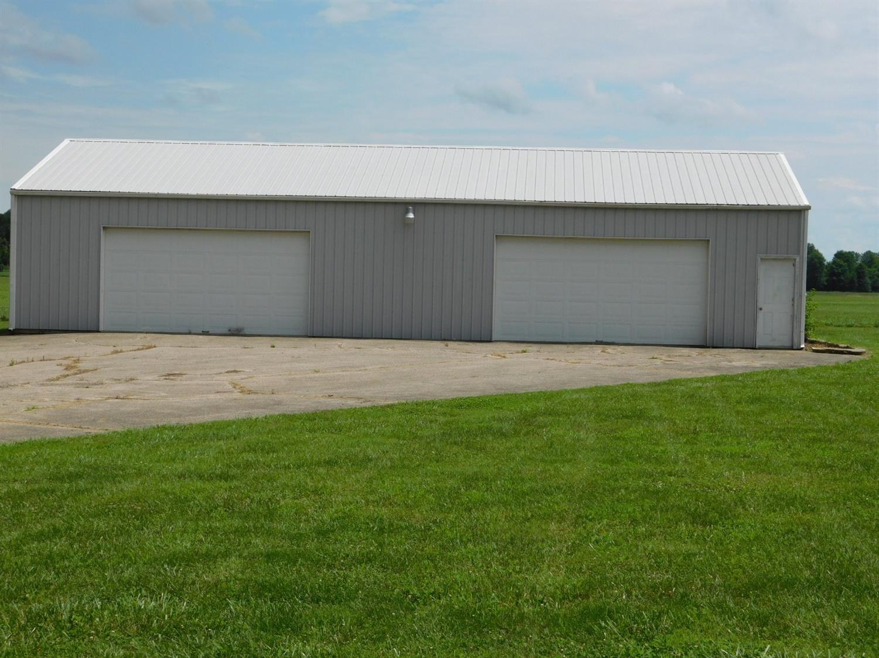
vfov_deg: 22.2
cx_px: 440
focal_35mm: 66
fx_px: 1675
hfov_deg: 29.4
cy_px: 329
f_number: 8.4
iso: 125
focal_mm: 11.7
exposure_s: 1/400
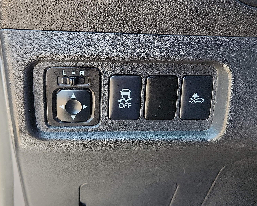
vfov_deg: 58.8
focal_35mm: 24
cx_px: 127
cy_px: 103
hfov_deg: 70.3
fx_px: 183
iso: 97
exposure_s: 1/119
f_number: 1.8
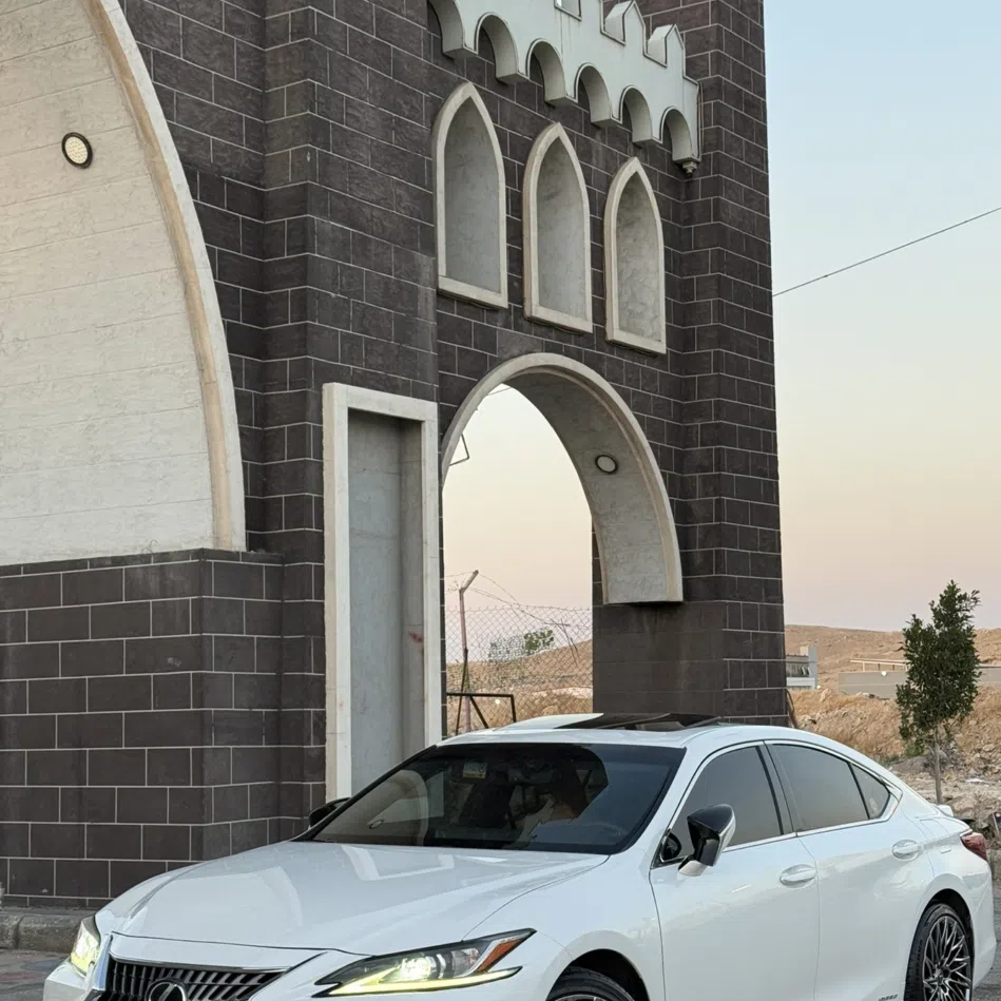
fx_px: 1996
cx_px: 519
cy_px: 579
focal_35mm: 61
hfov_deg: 28.2
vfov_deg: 28.1
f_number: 1.78
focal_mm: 6.76
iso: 64
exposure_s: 1/100
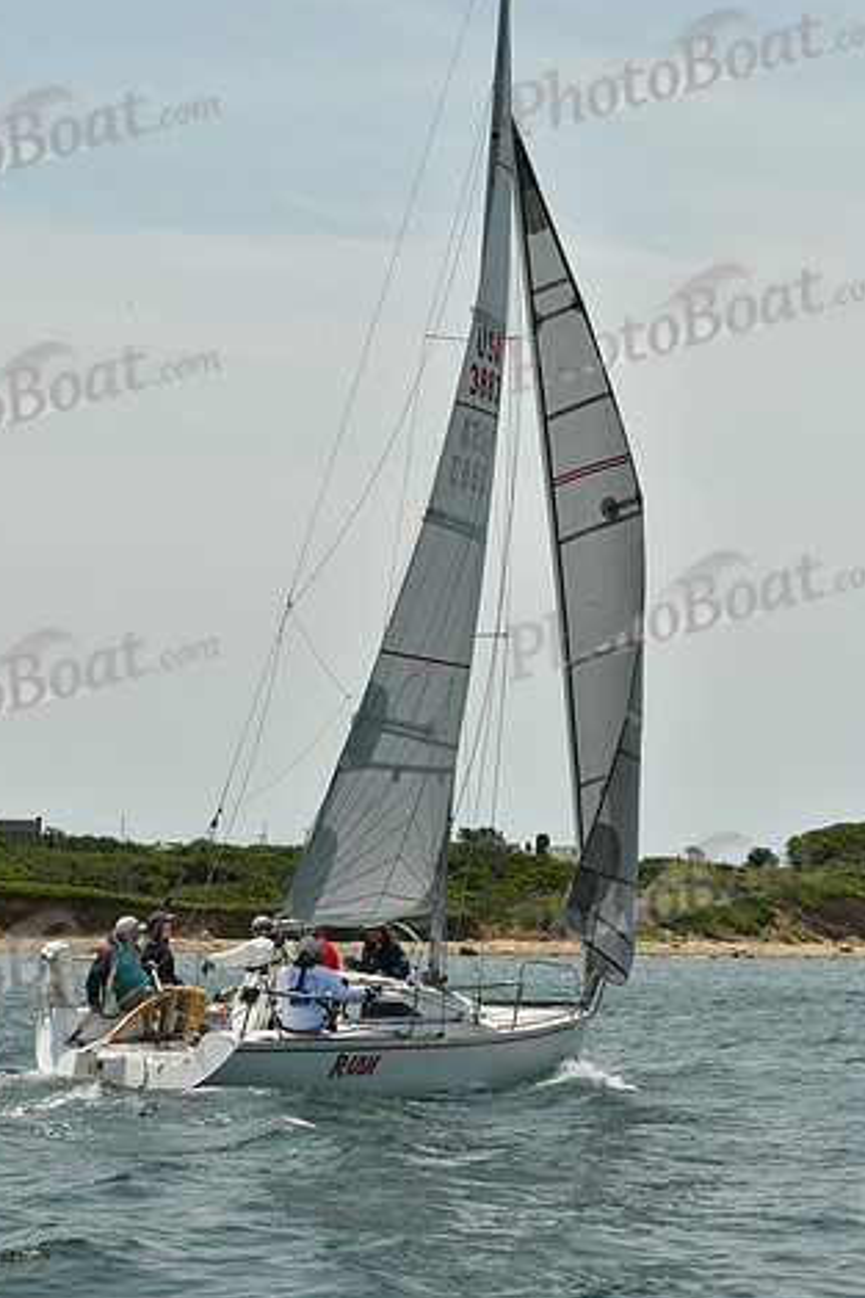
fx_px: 3787
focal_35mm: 105
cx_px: 363
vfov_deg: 19.4
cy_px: 505
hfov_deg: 13.0
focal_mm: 85
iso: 320
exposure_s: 1/1250
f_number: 10
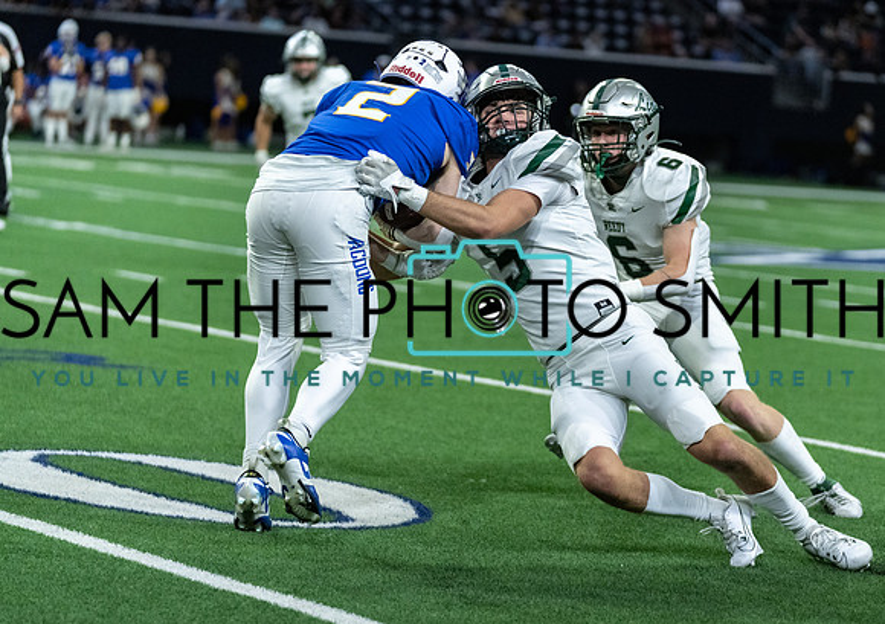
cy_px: 354
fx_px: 3827
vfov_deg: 9.3
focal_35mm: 153
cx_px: 530
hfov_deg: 13.2
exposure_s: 1/1250
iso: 4000
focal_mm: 122
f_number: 2.8
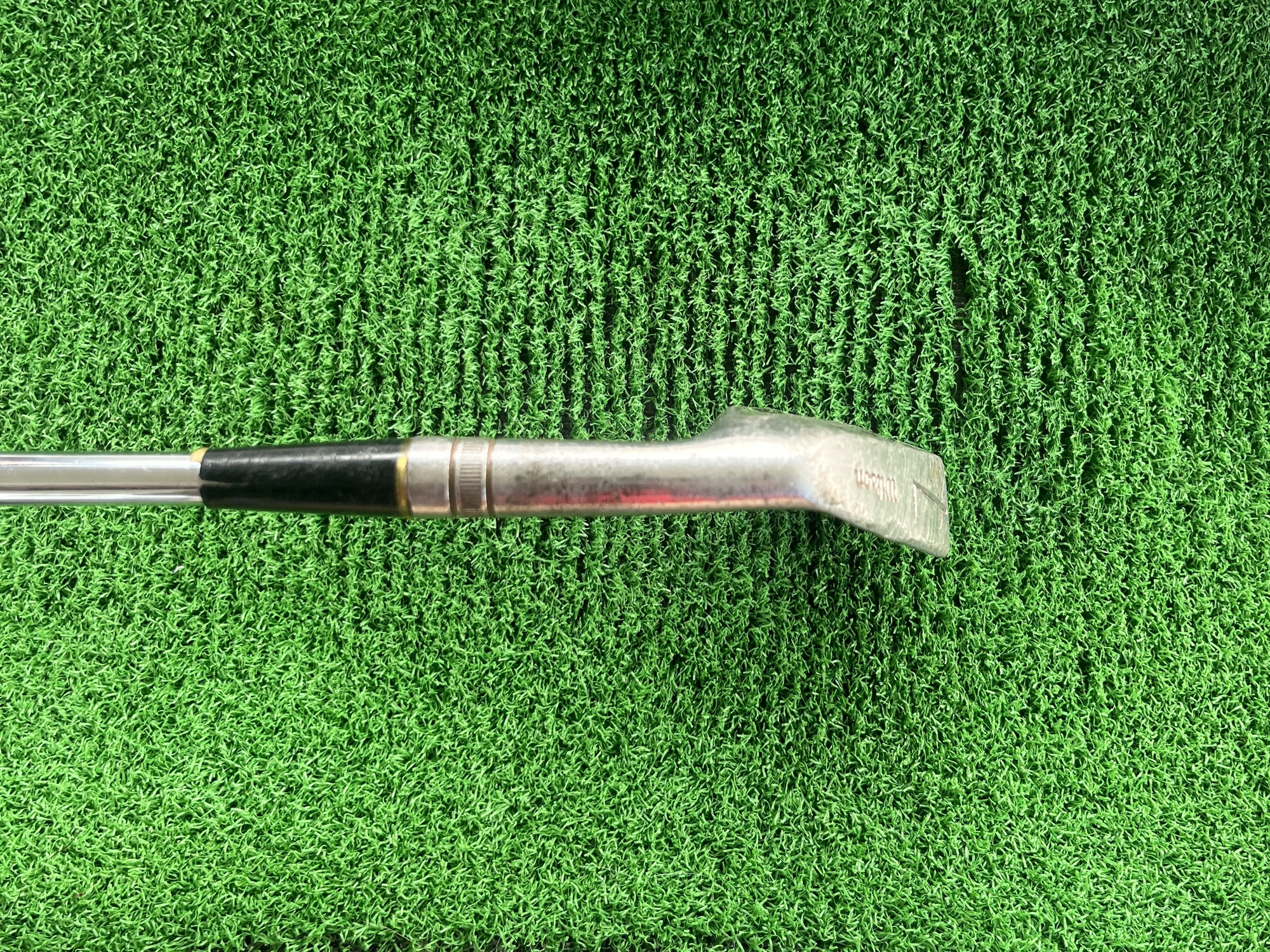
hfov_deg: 67.3
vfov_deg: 53.1
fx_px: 954
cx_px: 635
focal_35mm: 26
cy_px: 476
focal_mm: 5.1
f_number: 1.6
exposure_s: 1/143
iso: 64
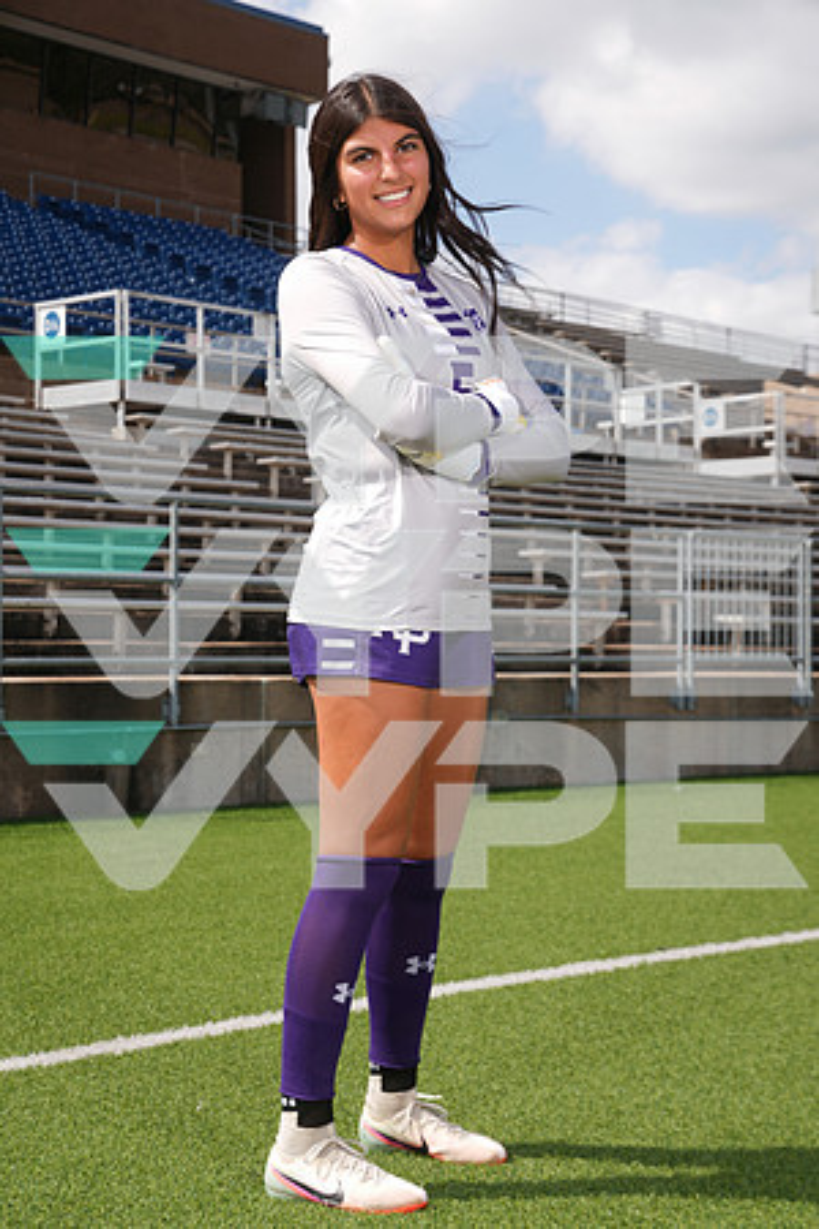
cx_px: 410
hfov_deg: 21.6
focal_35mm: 63
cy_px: 614
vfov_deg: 31.9
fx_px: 2150
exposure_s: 1/200
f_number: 8
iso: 80
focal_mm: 63
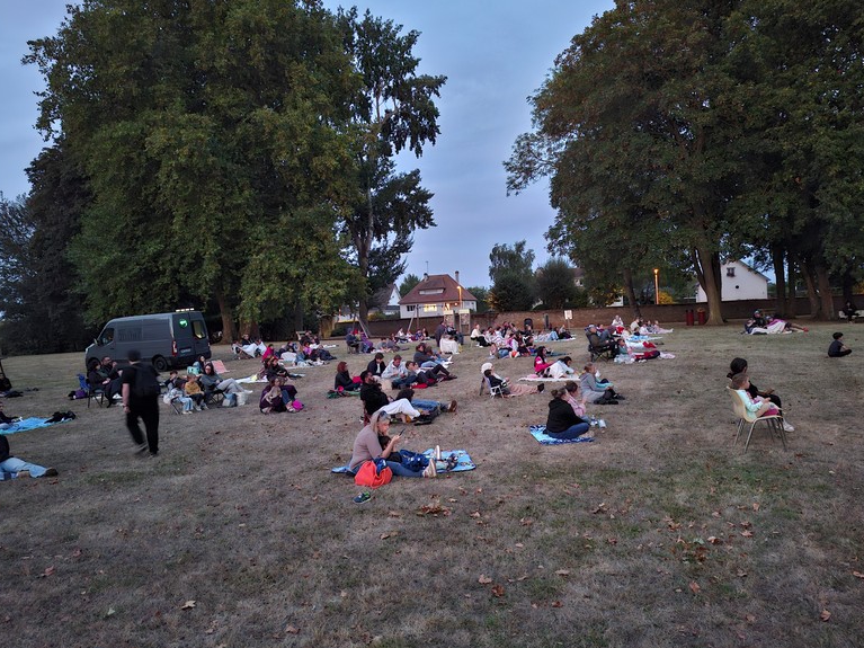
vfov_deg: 56.8
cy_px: 318
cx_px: 440
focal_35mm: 24
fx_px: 599
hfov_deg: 71.6
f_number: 1.8
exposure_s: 1/20
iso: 1250
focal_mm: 5.54
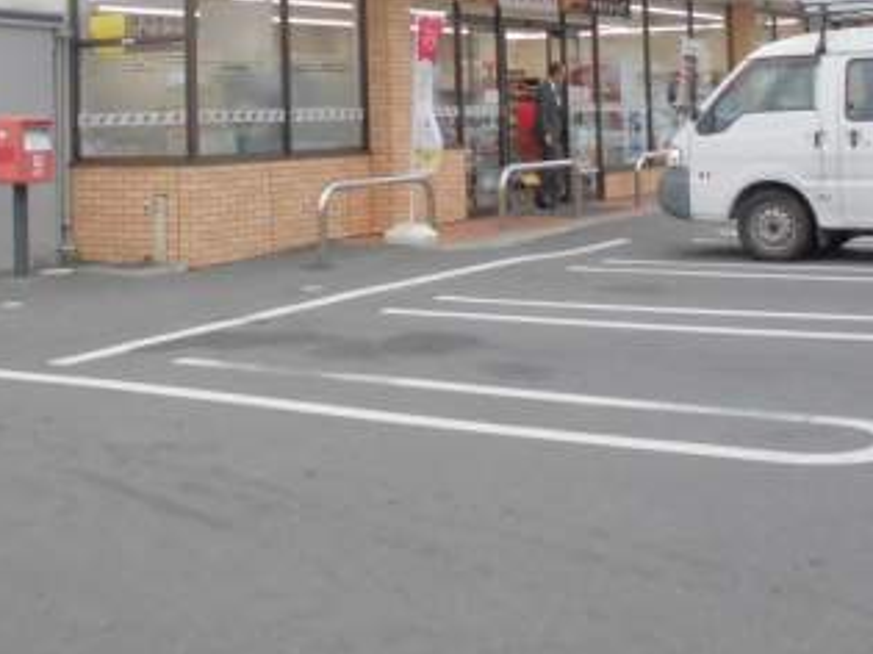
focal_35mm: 59
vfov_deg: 23.7
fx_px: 1487
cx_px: 366
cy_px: -6
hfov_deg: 32.6
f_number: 3.7
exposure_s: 1/60
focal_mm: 5.3
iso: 200
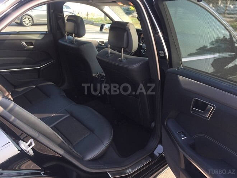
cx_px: 118
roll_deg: -2.0
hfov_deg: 61.7
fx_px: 199
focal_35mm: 29
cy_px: 89
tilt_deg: -23.0
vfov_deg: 48.2
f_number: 2.2
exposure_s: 1/190
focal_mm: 4.15
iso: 32
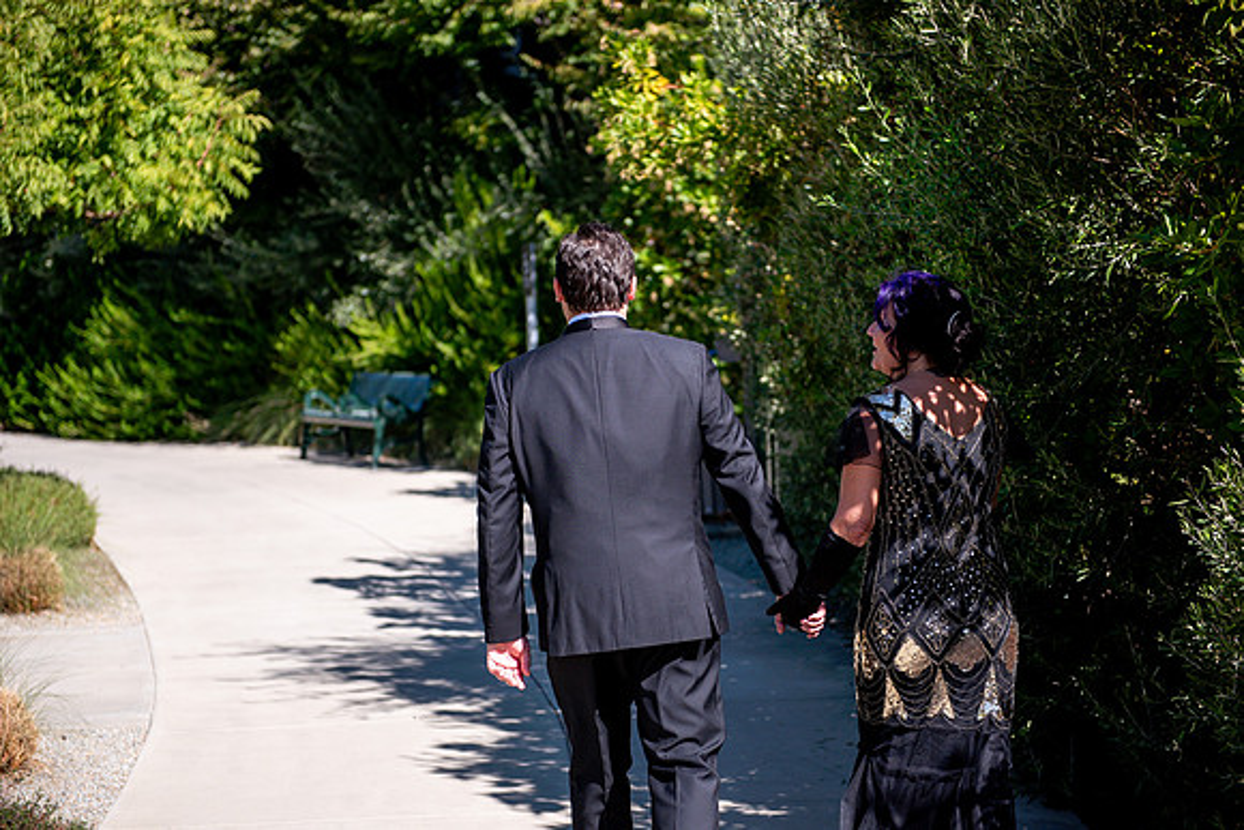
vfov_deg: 19.5
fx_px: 2419
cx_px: 622
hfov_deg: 28.8
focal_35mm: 70
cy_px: 415
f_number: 2.8
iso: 400
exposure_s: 1/5000
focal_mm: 70
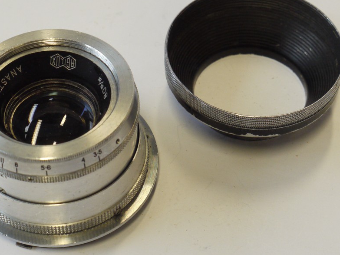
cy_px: 122
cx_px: 159
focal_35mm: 92
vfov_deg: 16.1
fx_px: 903
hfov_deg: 21.3
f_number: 8
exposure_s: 1/60
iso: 800
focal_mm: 30
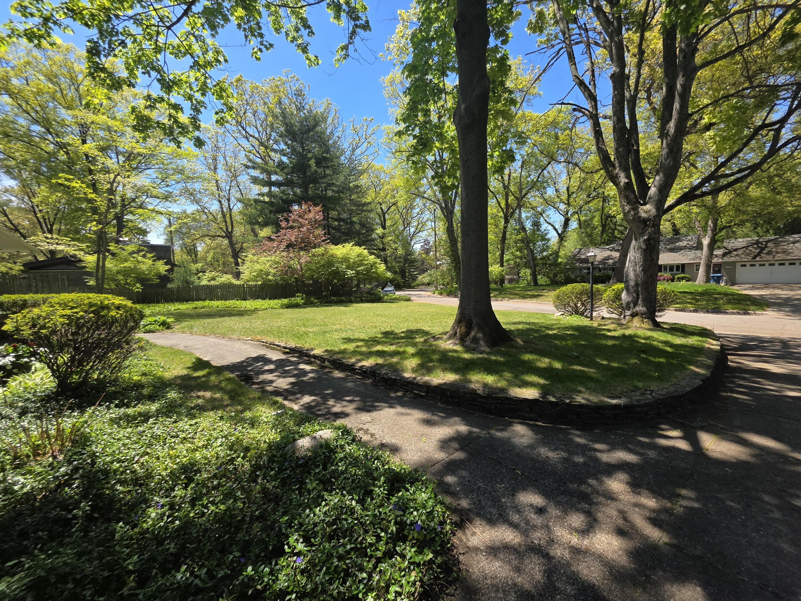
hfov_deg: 106.2
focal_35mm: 13
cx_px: 400
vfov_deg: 89.9
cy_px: 300
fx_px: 301
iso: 40
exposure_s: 1/957
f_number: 1.9
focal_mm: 2.2
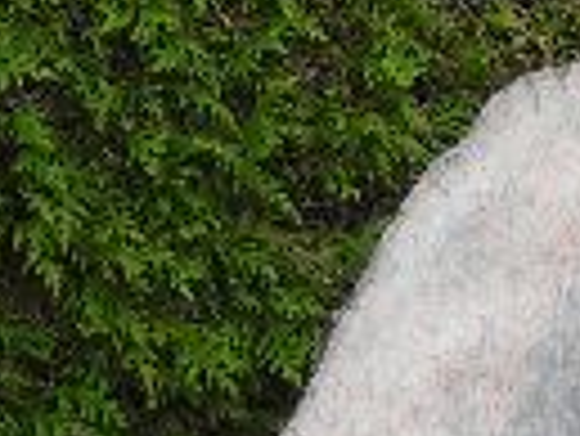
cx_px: 1187
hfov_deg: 5.9
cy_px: 823
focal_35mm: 326
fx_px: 5467
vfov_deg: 4.5
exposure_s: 1/350
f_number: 4
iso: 100
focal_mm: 12.3
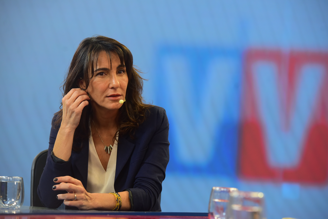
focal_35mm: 122
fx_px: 1111
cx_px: 164
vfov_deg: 11.2
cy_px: 110
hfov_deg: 16.8
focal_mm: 122
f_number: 3.5
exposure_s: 1/320
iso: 2000
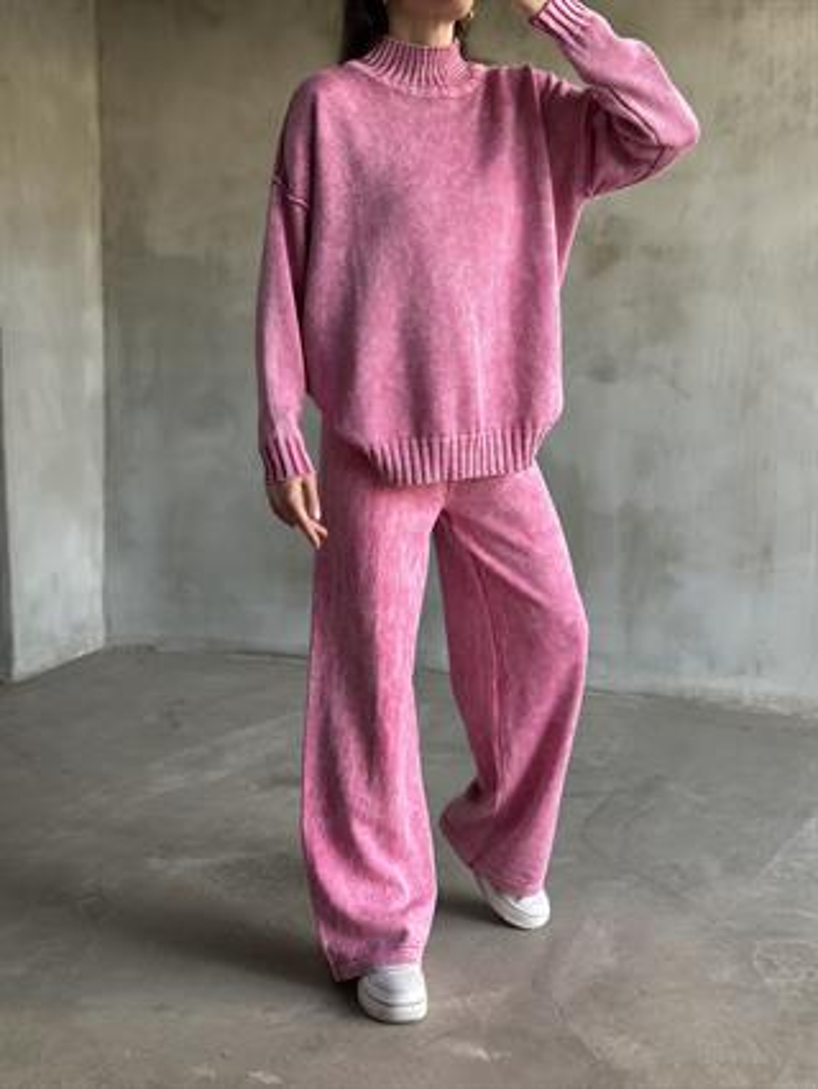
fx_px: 1511
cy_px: 544
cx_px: 409
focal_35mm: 48
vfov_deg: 39.6
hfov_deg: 30.3
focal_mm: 6.86
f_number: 1.78
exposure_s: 1/60
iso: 250
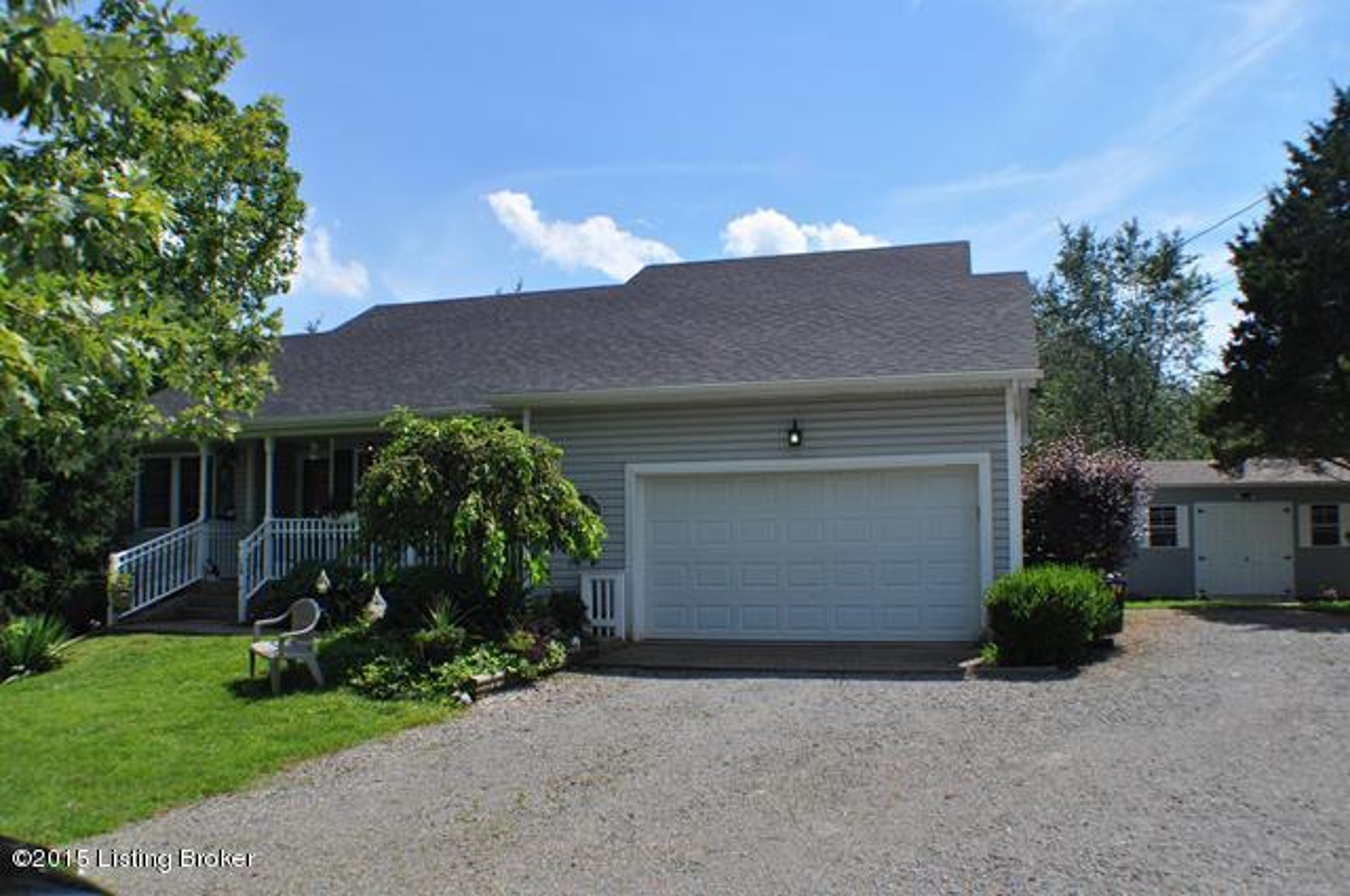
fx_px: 1348
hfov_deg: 53.2
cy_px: 448
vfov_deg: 36.8
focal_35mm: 36
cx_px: 675
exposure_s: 1/400
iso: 200
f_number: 10
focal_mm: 24
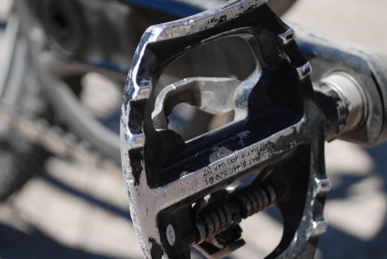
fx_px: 1120
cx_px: 196
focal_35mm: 104
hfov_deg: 19.6
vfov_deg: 13.2
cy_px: 153
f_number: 5.3
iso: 140
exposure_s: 1/500
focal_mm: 44
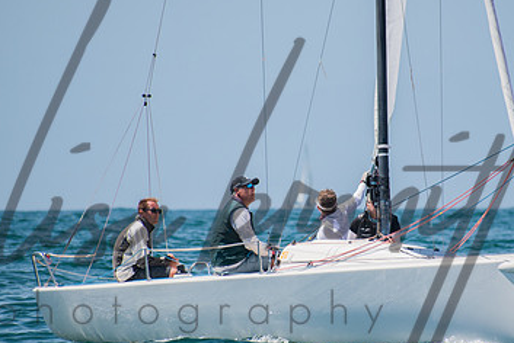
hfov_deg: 3.2
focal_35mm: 640
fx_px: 9145
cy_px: 203
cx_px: 319
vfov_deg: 2.2
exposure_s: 1/1000
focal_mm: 260
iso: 200
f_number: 6.3
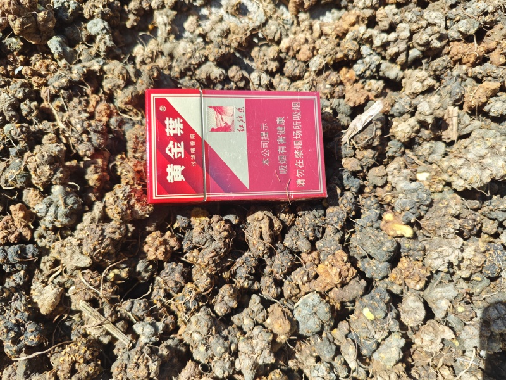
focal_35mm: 24
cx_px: 253
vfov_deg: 56.8
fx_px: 351
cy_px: 190
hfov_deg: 71.6
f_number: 1.6
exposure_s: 1/414
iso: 50
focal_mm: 5.84
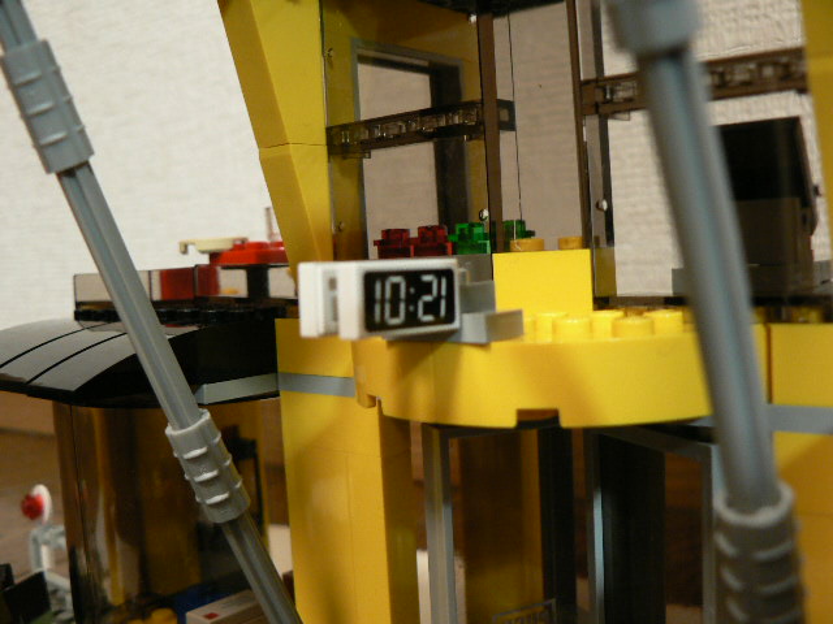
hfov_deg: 51.4
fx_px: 866
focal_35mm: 36
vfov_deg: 39.7
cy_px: 312
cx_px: 416
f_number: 2.8
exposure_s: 1/4
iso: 200
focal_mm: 6
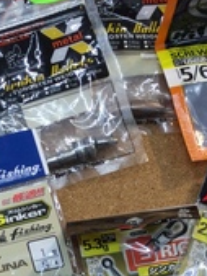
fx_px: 876
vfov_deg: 17.3
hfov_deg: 13.4
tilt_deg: -71.7
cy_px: 296
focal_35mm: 110
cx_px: 54
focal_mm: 3.3
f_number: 2.4
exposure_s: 1/60
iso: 32
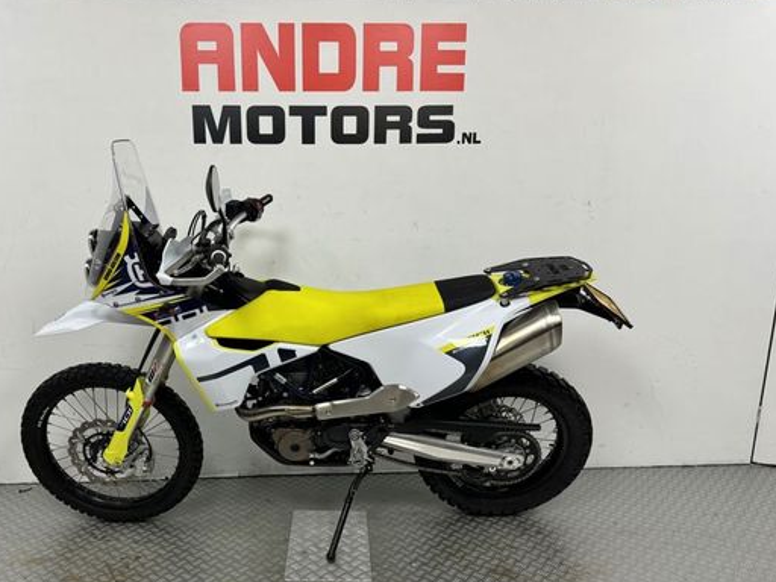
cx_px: 321
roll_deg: +0.1
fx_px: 673
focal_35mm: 30
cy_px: 356
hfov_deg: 59.6
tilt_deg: -14.4
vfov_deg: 46.5
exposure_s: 1/100
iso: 160
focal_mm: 6.86
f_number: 1.78
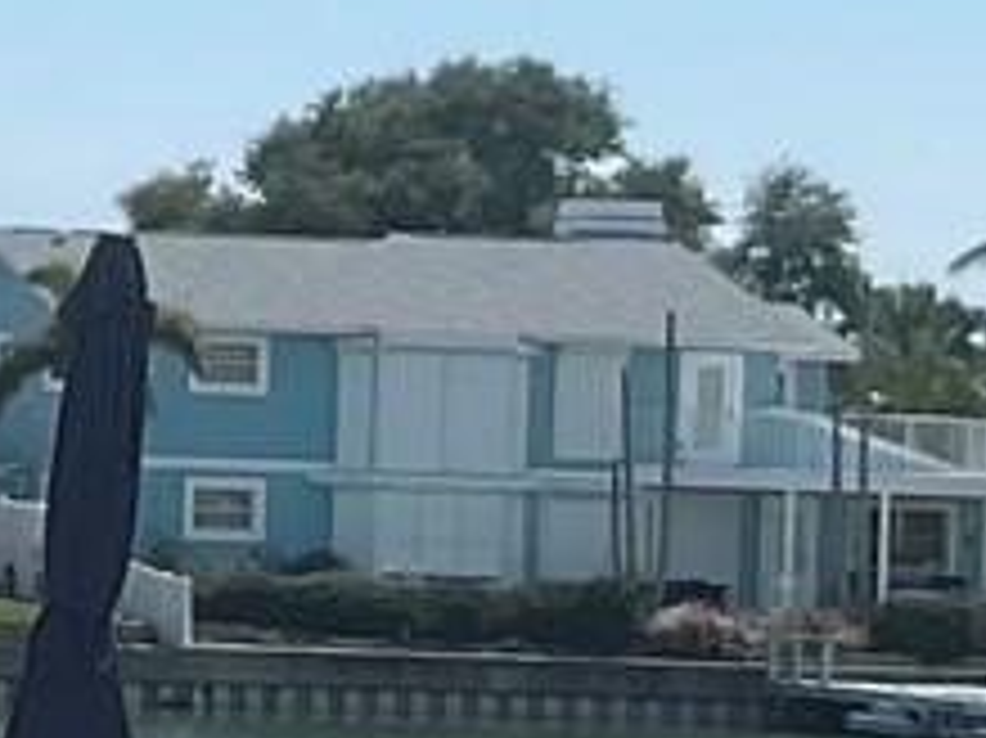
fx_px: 6035
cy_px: 464
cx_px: -1319
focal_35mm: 212
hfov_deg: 8.6
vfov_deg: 7.0
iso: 16
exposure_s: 1/3322
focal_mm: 3
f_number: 1.8
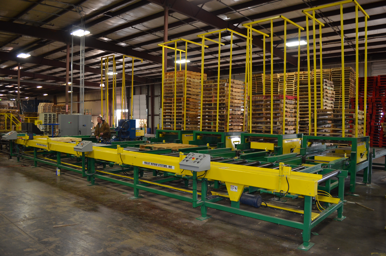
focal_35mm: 27
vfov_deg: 47.7
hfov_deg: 67.5
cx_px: 193
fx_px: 289
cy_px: 128
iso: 560
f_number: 3.5
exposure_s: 1/60
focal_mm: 18
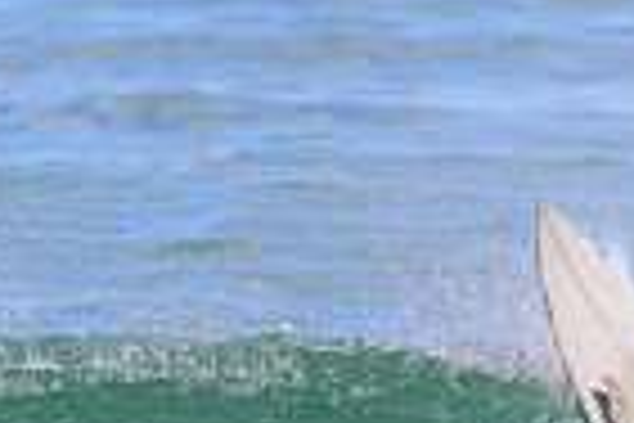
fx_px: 38301
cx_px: 1061
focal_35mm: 2175
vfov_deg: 0.6
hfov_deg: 0.9
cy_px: 569
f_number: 11
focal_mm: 530
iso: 2000
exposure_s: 1/1250
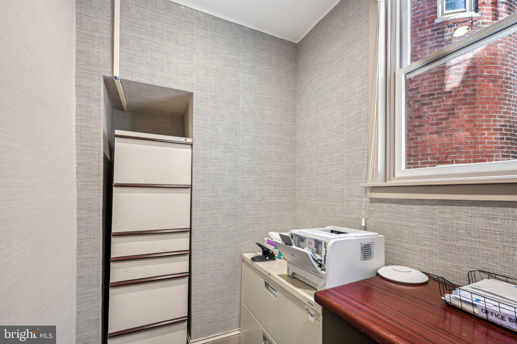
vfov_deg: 73.7
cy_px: 172
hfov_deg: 96.7
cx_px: 258
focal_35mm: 16
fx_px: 230
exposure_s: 1/8
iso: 400
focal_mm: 16
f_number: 8
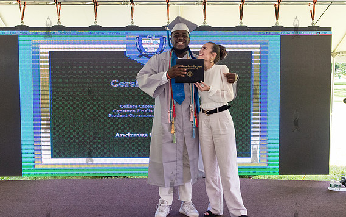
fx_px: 424
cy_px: 93
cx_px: 183
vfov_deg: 28.6
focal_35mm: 45
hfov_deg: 44.3
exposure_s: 1/800
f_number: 4
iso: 2500
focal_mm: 32
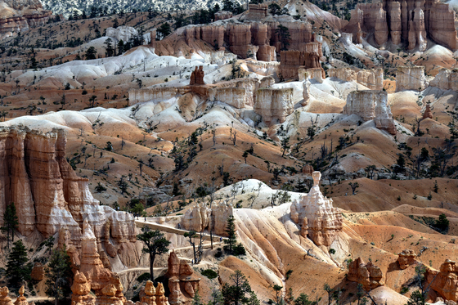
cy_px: 152
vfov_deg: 6.9
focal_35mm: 200
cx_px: 229
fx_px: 2544
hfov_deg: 10.3
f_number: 9
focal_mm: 200
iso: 64
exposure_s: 1/250
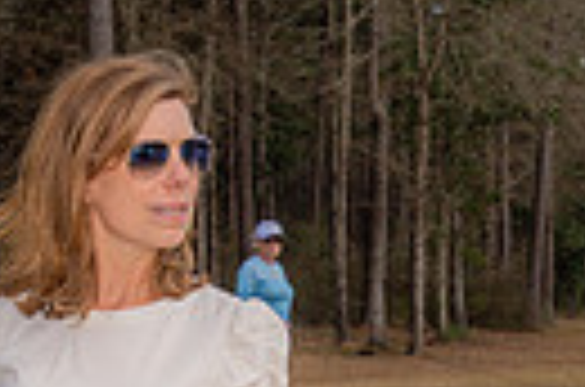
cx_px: 279
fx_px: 2026
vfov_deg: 10.8
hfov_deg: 16.4
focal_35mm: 125
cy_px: 432
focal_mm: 28
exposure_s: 1/250
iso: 100
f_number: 5
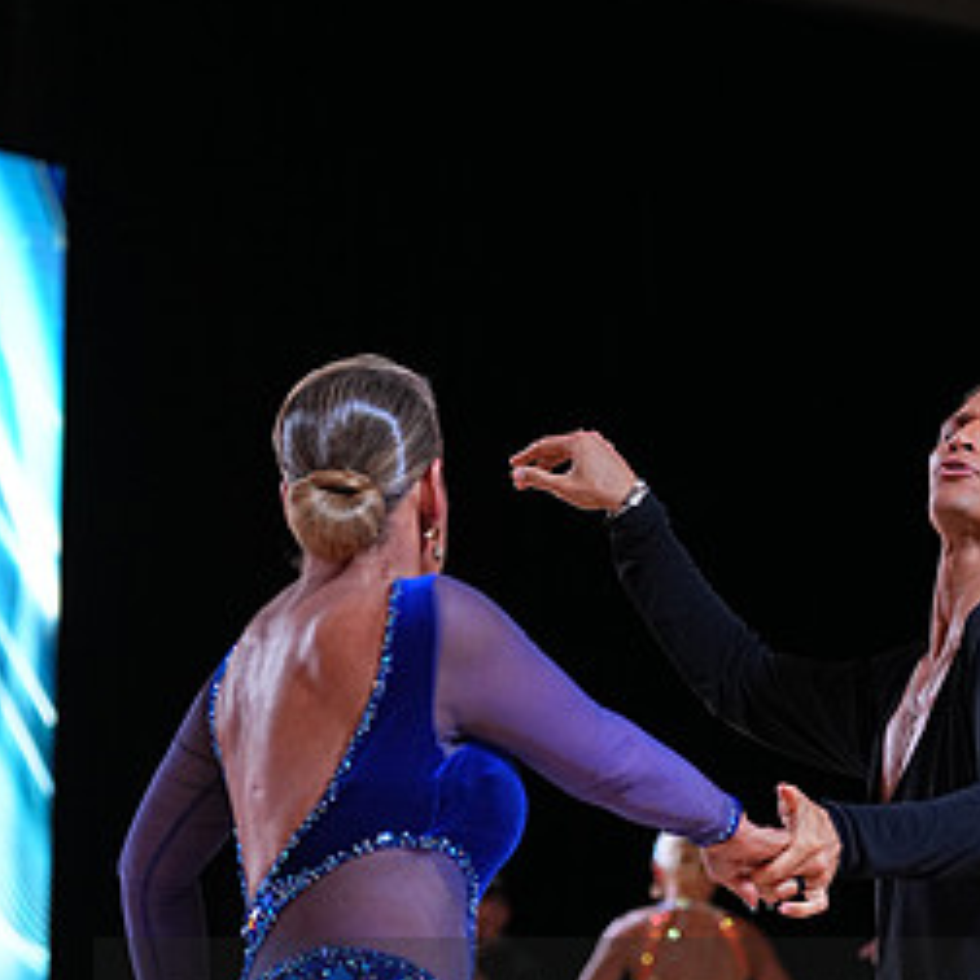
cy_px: 1069
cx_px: 632
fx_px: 6886
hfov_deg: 8.1
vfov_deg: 8.1
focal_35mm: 215
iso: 1250
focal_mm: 110
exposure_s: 1/500
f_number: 4
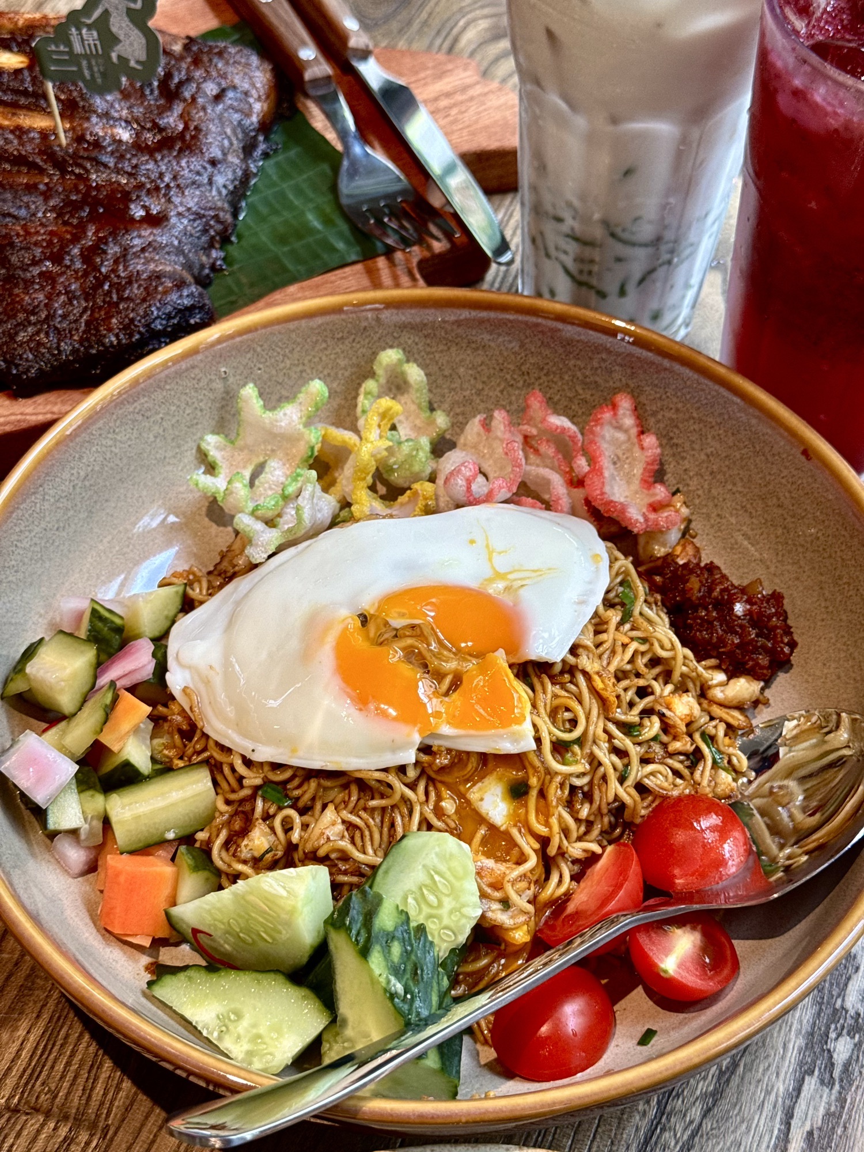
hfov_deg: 30.3
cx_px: 432
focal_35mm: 48
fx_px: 1597
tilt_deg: -51.1
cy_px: 576
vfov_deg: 39.7
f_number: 1.78
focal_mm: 6.76
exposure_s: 1/100
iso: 80
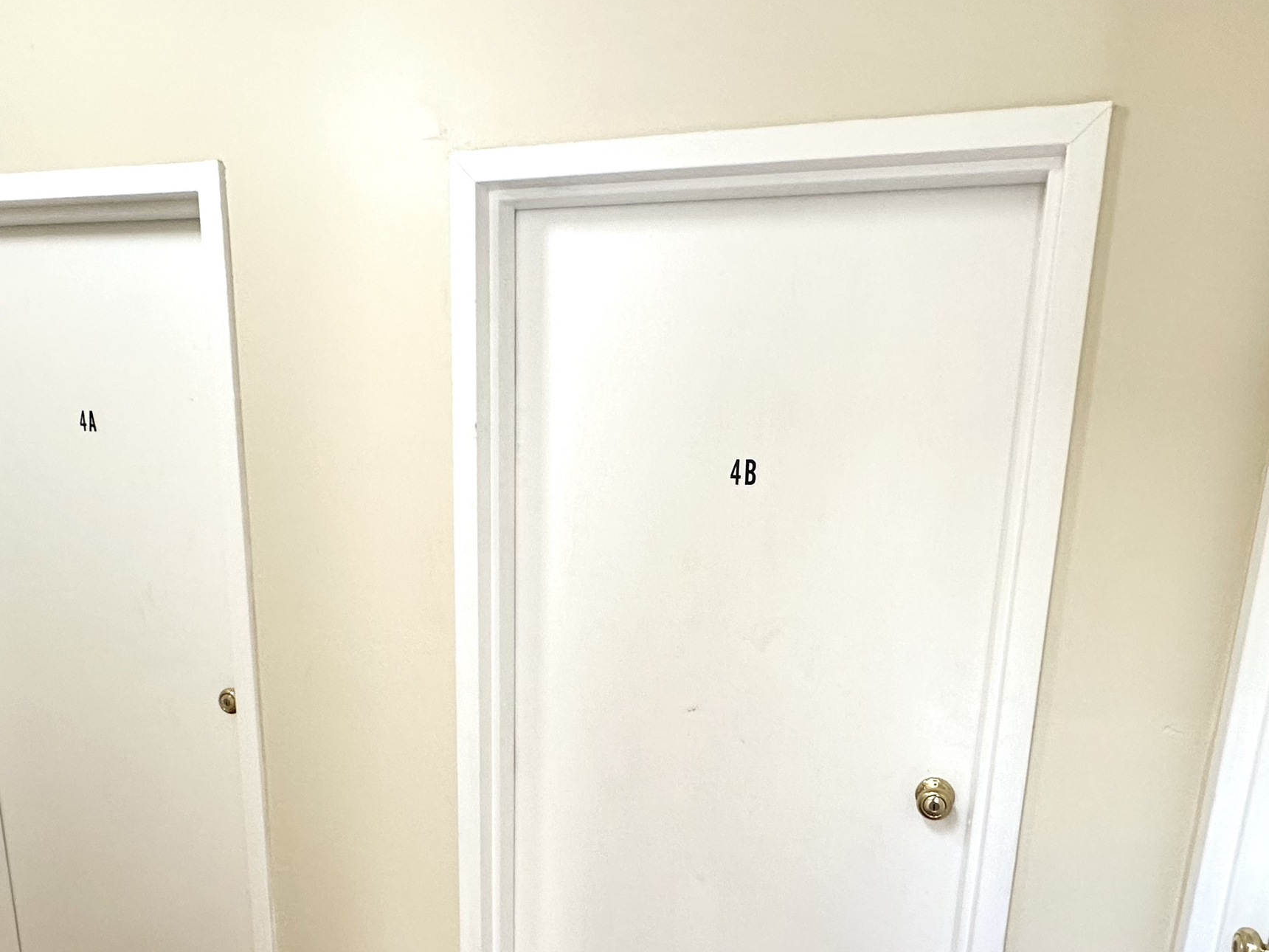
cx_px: 637
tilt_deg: -15.1
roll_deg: -2.8
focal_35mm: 25
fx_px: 916
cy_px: 686
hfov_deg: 69.4
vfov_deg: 53.0
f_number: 2.2
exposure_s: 1/120
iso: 200
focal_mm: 2.22
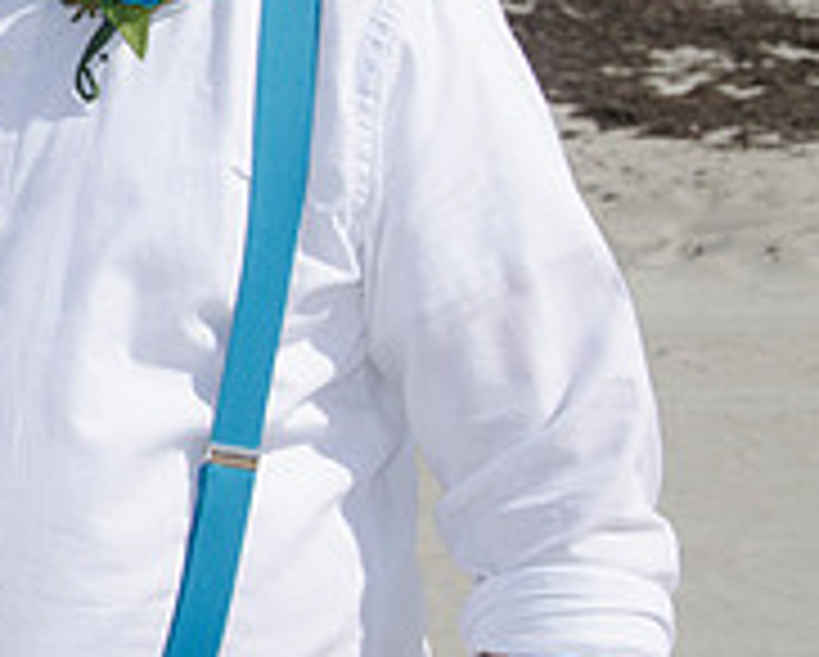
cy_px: 86
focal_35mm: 215
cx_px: -454
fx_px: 5217
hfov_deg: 8.7
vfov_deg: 7.2
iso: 100
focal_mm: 48
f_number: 11
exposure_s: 1/250
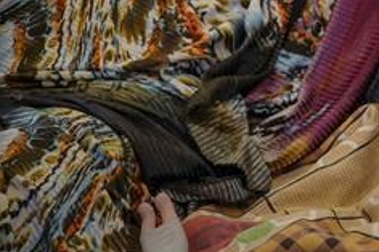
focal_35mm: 124
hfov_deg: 15.6
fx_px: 1304
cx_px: 517
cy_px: -66
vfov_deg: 10.8
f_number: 4
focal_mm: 45
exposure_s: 1/160
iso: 800
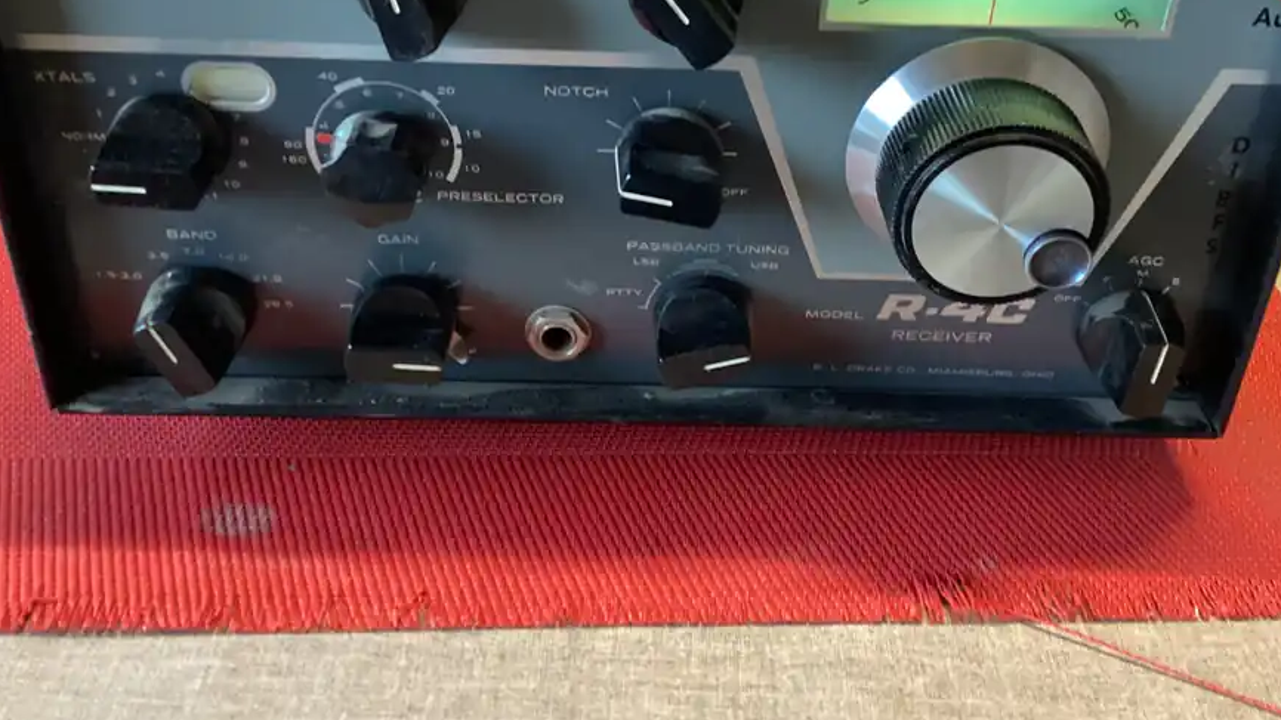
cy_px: 223
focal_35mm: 39
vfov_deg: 30.1
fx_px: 1325
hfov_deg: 51.6
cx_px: 667
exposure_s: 1/25
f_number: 2.4
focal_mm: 3.3
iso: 500
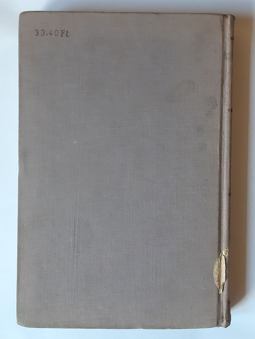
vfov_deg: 65.3
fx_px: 265
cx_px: 128
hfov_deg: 51.4
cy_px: 170
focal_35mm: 27
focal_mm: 3.93
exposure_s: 1/60
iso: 400
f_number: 1.7
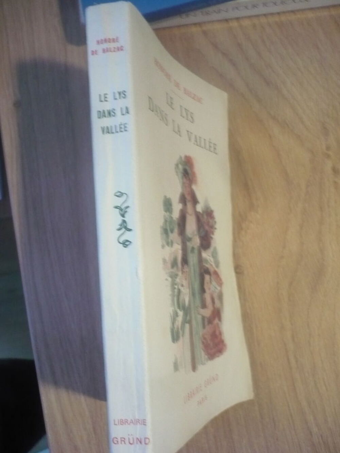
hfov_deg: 40.7
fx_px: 458
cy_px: 226
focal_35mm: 35
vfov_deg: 52.6
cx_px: 170
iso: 400
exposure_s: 1/15
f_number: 2.8
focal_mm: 5.8
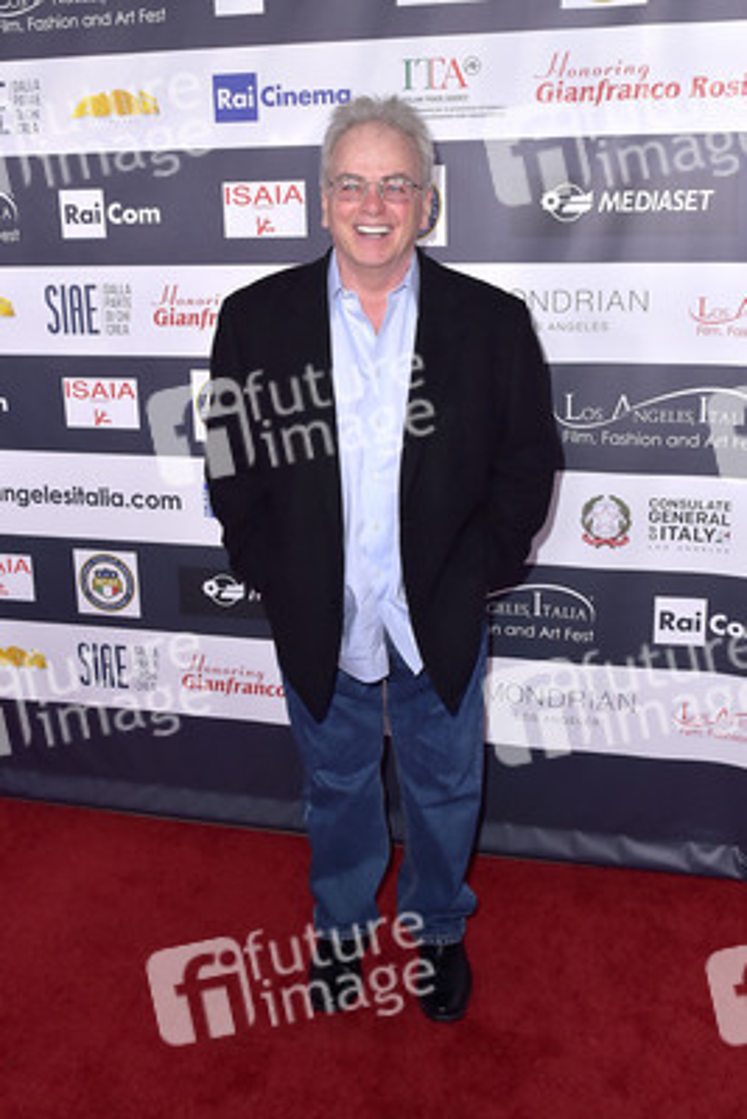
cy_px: 560
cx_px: 374
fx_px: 840
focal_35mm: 27
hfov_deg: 48.0
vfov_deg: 67.4
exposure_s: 1/320
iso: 500
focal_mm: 27
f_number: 6.3
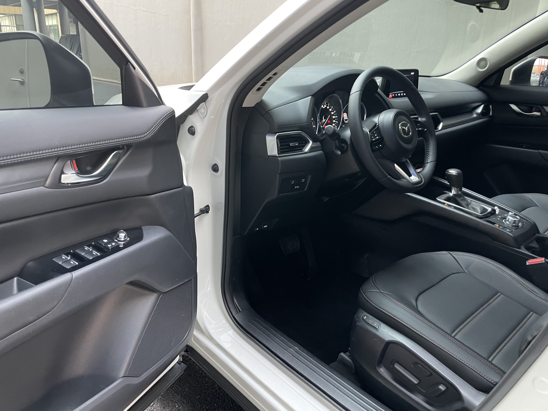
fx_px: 412
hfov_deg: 67.3
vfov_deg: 53.1
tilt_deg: -19.8
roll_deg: -1.5
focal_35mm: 26
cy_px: 206
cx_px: 274
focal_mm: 4.2
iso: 250
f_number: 1.6
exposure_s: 1/60
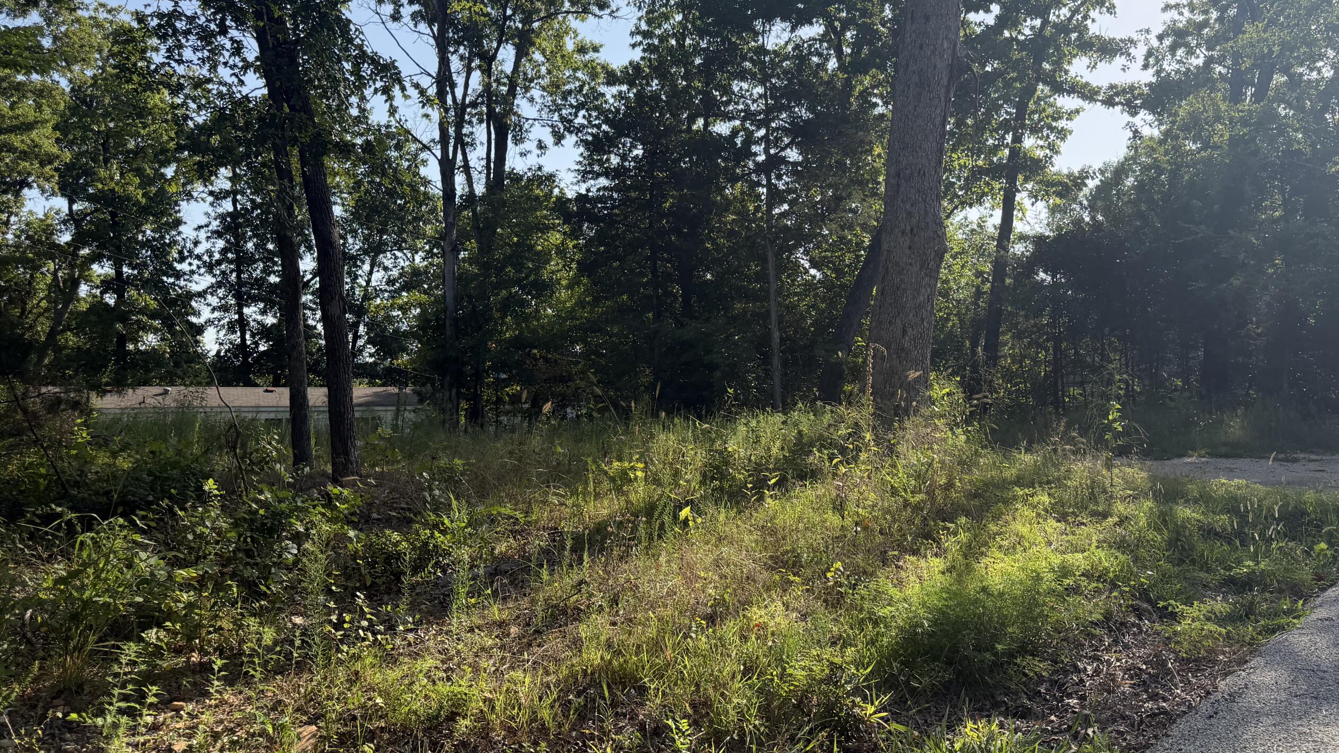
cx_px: 777
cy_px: 265
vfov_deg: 37.5
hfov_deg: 62.3
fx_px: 1101
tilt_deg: +8.3
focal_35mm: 31
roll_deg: +1.4
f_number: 1.78
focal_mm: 6.76
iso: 100
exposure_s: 1/2801
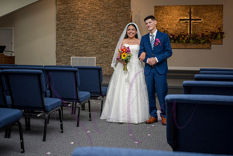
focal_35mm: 52
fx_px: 337
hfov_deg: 38.2
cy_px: 78
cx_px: 116
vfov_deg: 26.0
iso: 800
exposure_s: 1/60
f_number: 7.1
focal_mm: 50
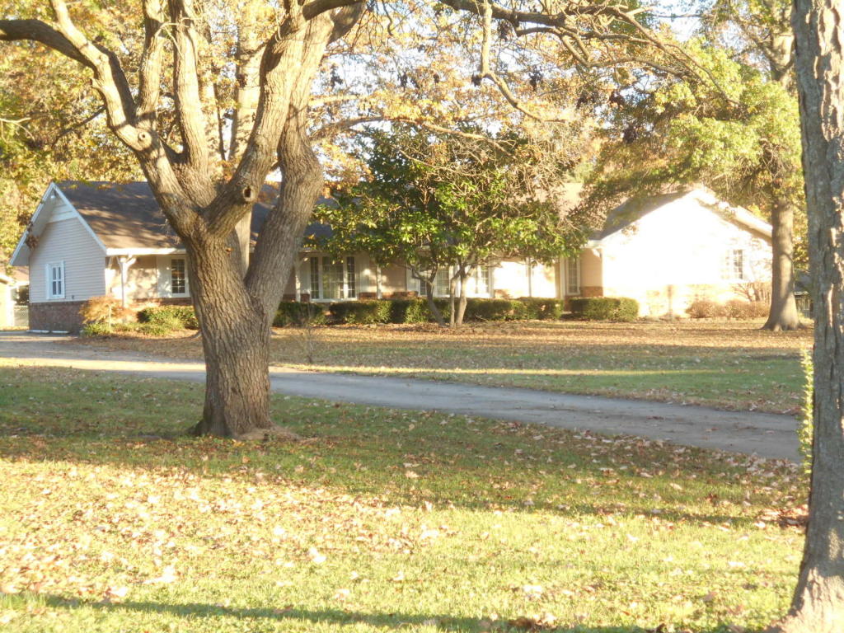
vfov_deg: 19.6
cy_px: 316
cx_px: 422
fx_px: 1829
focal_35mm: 75
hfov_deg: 26.0
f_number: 5.8
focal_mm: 13.5
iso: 200
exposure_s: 1/60
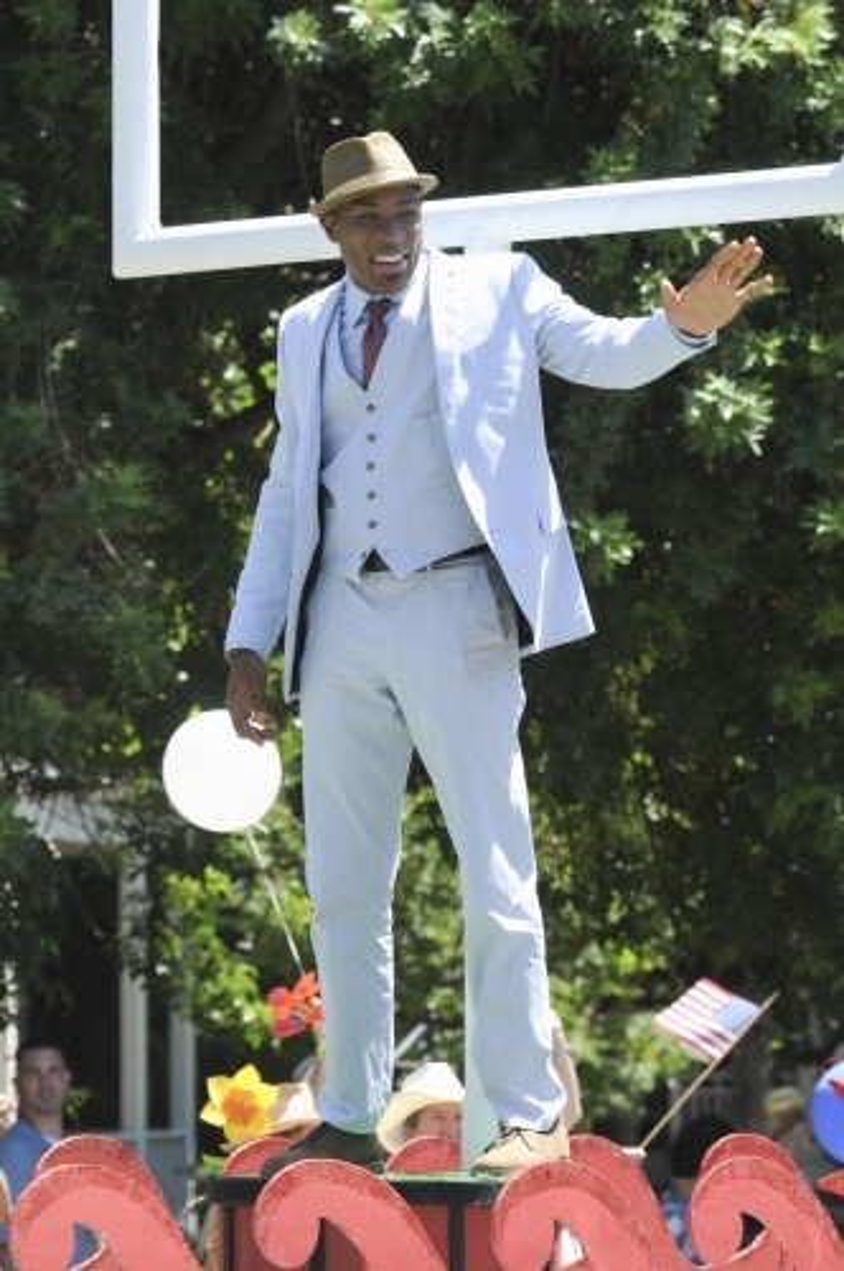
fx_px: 7141
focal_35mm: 202
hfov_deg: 6.8
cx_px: 422
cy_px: 636
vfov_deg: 10.2
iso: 200
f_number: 6.3
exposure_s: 1/250
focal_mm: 135
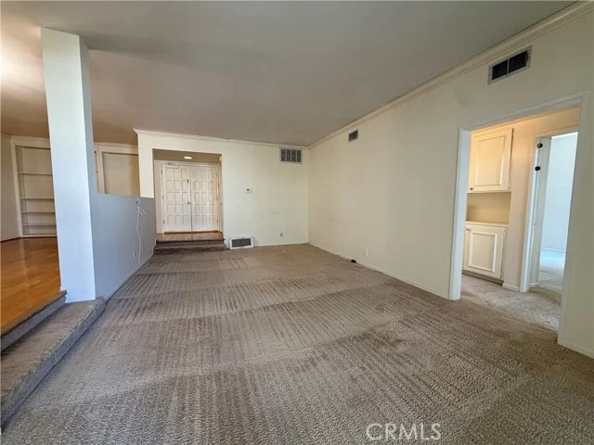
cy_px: 222
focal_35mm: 14
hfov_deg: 102.1
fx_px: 240
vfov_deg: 85.7
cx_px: 297
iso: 250
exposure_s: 1/60
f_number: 2.2
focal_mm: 2.22
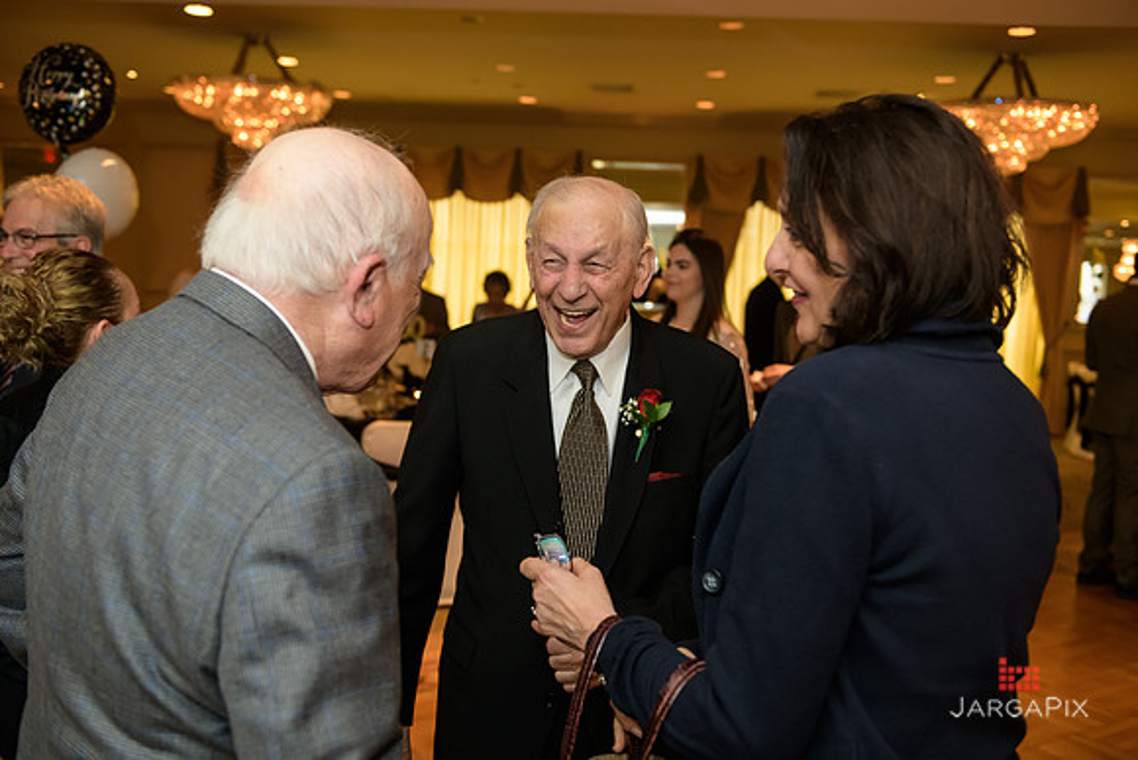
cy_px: 380
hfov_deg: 53.1
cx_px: 569
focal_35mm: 36
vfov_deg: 36.9
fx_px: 1138
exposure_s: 1/125
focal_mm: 36
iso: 1000
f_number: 3.2
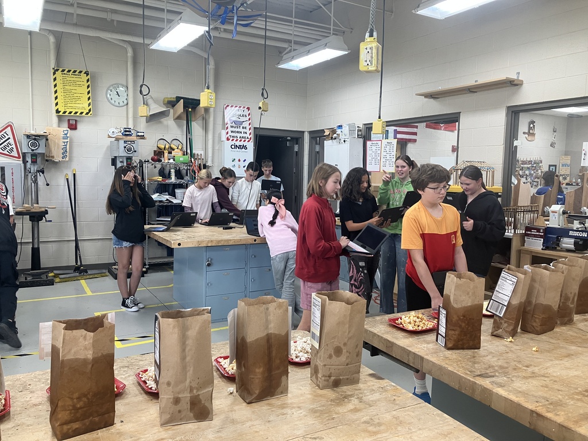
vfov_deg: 49.7
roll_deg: -1.9
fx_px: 476
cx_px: 294
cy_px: 220
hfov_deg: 63.4
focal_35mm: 28
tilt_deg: -6.3
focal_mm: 3.99
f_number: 1.8
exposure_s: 1/60
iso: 64
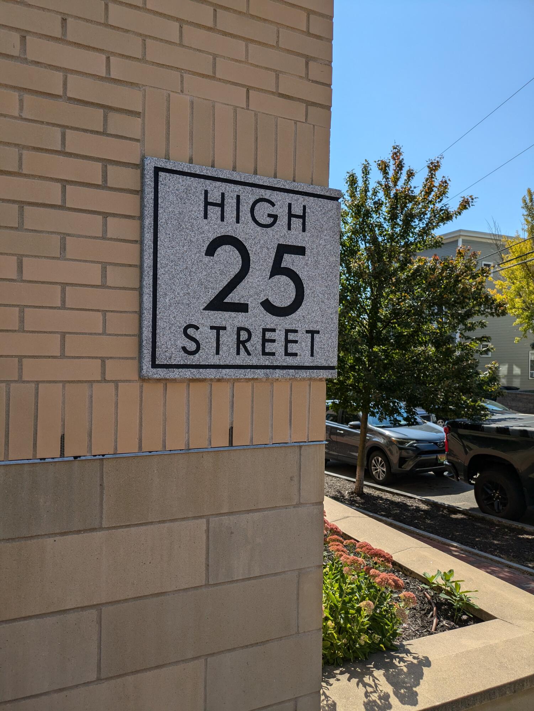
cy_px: 356
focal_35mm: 25
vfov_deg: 69.4
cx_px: 267
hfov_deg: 54.9
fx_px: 514
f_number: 1.89
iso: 51
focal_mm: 5.43
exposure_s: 1/2538
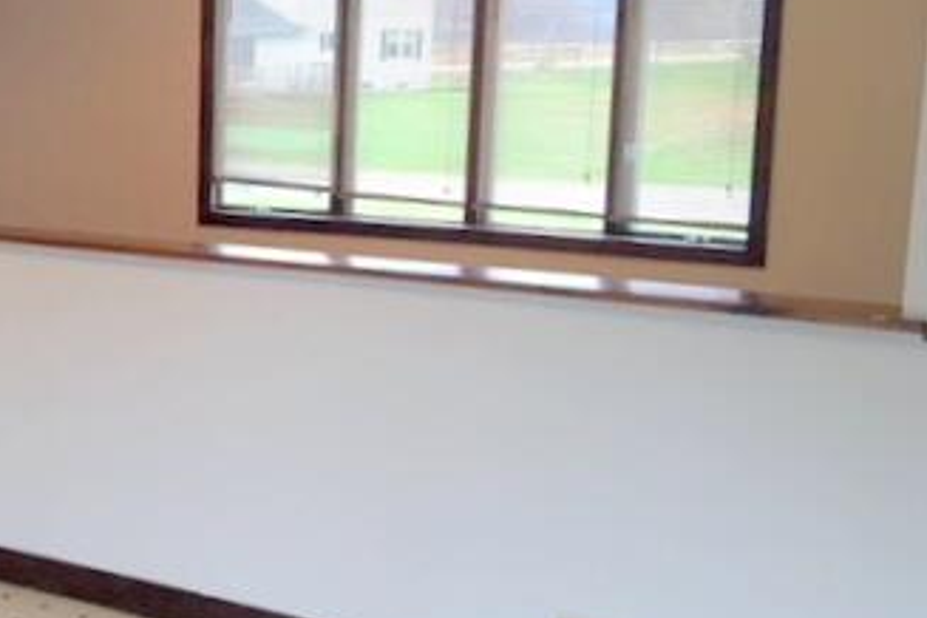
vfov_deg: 23.0
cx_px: 23
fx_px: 1519
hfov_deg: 31.6
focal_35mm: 59
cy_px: 289
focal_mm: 4.15
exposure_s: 1/30
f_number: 2.2
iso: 40
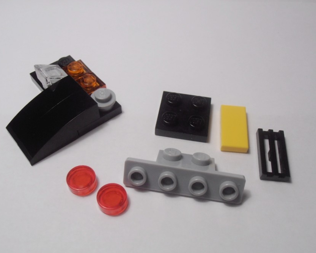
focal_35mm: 39
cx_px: 159
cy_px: 127
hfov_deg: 46.8
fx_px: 365
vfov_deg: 38.2
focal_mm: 6.61
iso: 80
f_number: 3.9
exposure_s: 1/80
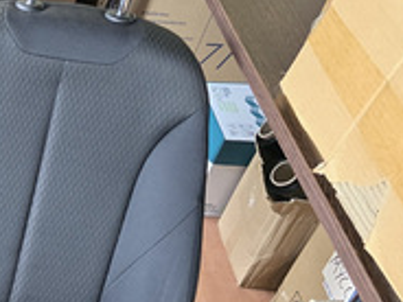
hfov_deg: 21.0
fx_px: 873
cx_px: -239
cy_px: 223
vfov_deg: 19.5
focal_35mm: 75
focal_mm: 6.3
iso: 1000
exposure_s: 1/100
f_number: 1.7
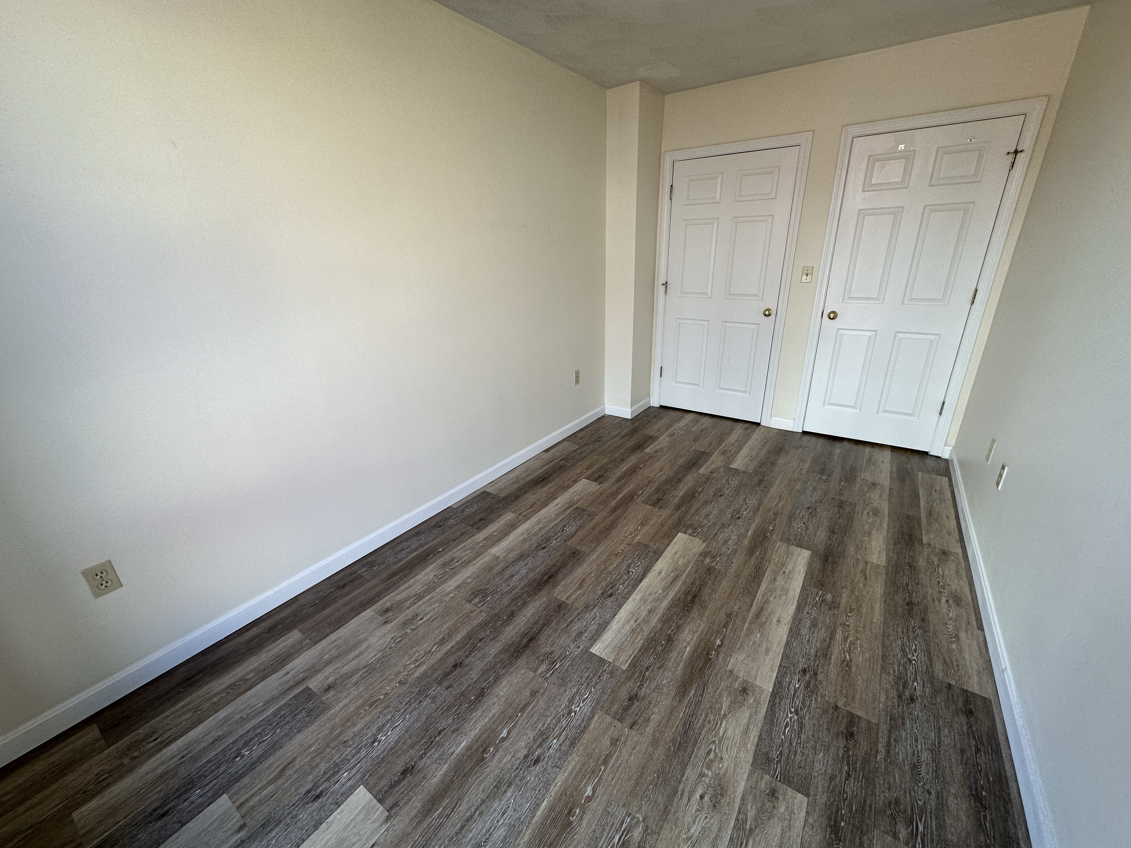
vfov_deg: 85.7
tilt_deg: -20.6
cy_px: 424
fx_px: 457
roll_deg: +1.6
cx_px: 566
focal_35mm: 14
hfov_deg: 102.1
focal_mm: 2.22
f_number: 2.2
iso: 80
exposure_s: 1/120
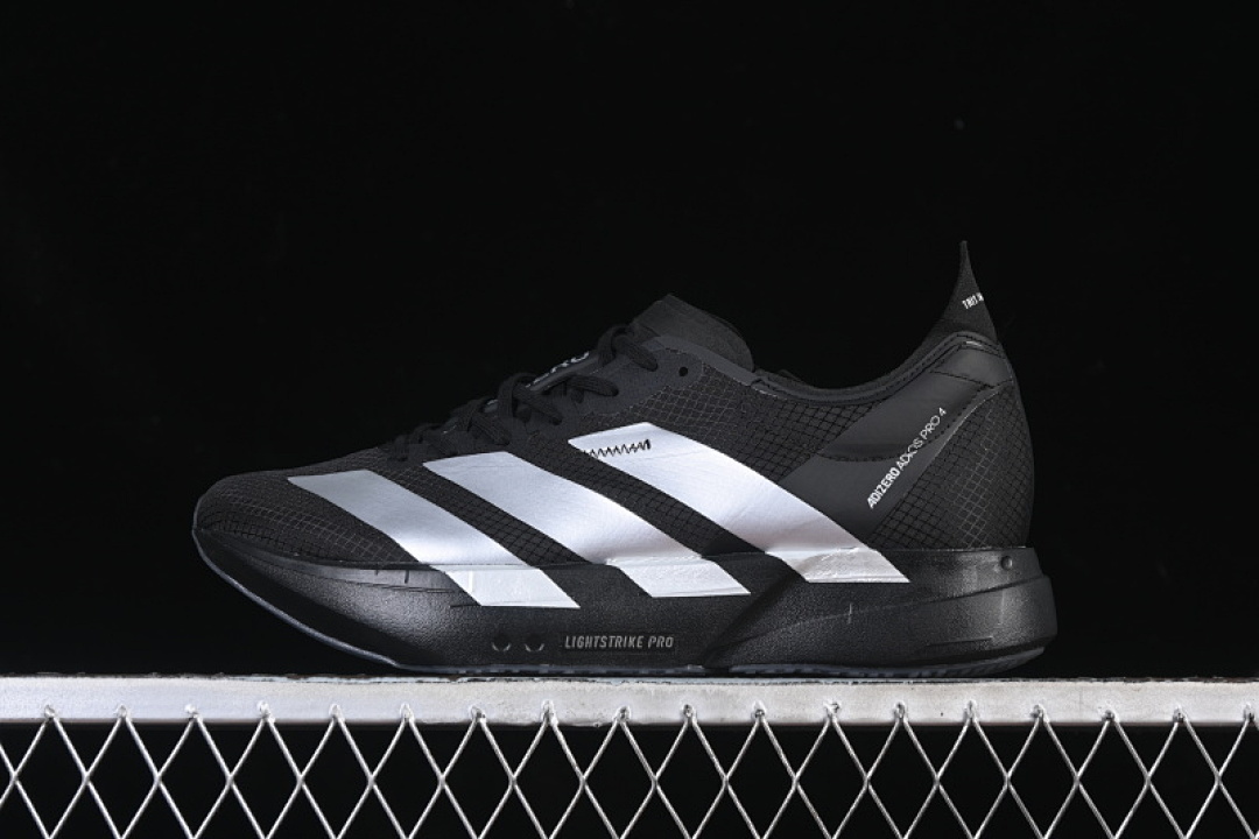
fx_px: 2623
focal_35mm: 75
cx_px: 630
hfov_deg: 27.0
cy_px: 420
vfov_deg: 18.2
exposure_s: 1/50
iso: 160
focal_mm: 50
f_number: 6.3
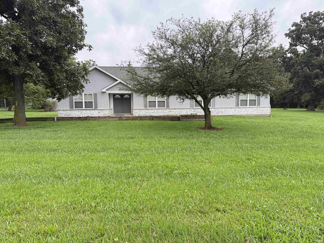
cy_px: 122
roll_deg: +0.8
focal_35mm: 24
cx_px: 162
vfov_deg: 56.8
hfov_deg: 71.6
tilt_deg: -4.0
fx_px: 225
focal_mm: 6.76
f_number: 1.78
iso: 100
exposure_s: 1/584
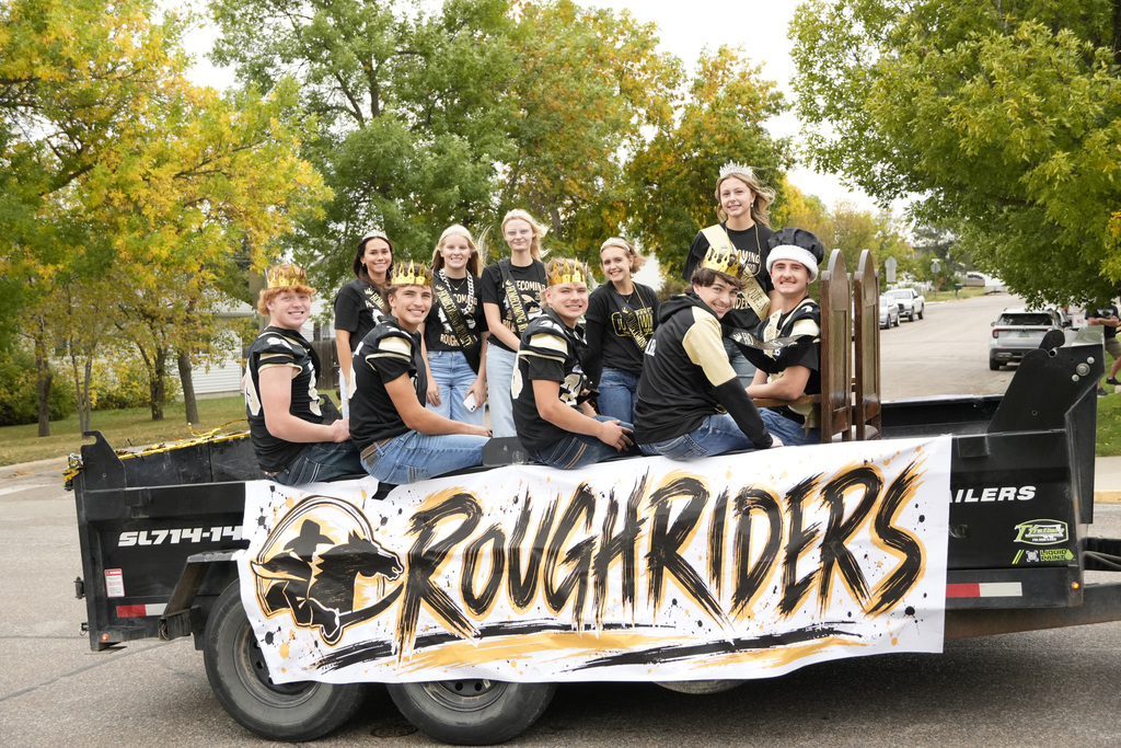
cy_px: 374
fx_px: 1541
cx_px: 560
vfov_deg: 27.3
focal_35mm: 50
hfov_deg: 40.0
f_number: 4.5
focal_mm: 33
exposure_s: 1/1600
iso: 1250
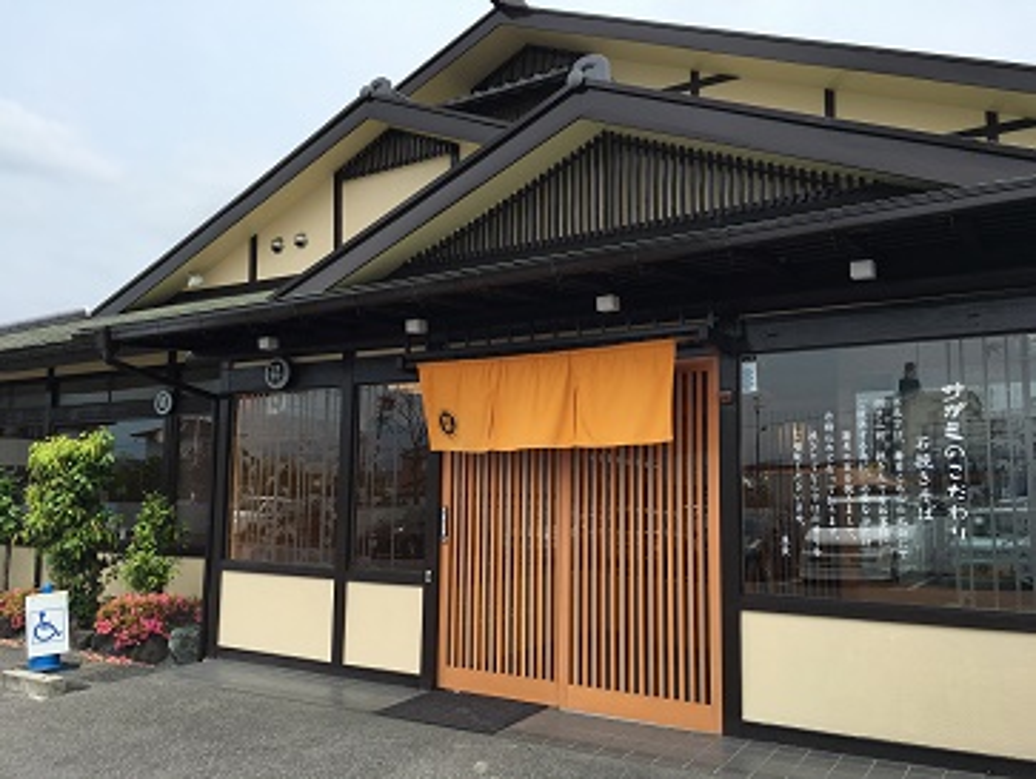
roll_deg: -0.5
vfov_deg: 48.3
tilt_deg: +3.0
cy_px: 390
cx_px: 518
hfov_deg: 61.6
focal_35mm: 29
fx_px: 869
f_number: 2.2
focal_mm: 4.15
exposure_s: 1/1282
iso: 25
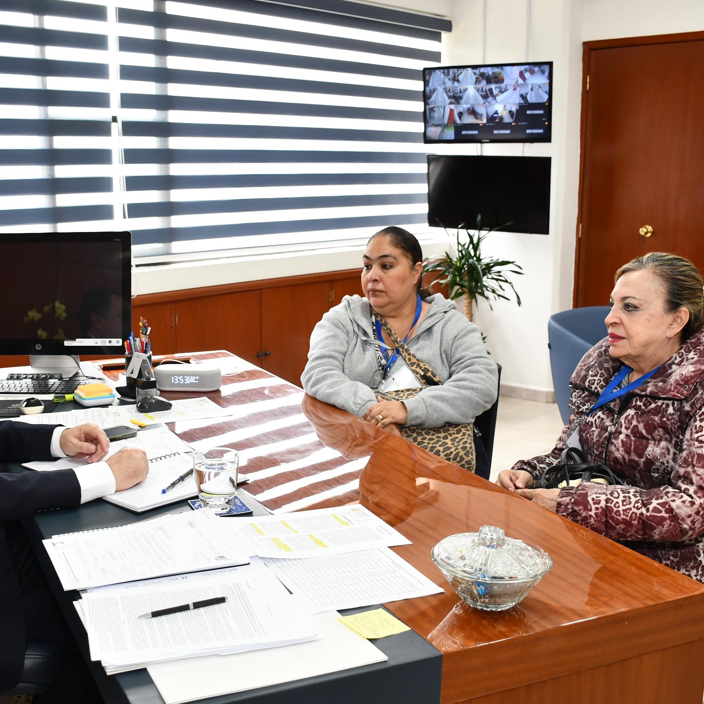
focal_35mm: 42
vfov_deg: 40.0
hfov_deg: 39.9
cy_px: 380
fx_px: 966
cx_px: 281
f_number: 4
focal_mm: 20
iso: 720
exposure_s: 1/60
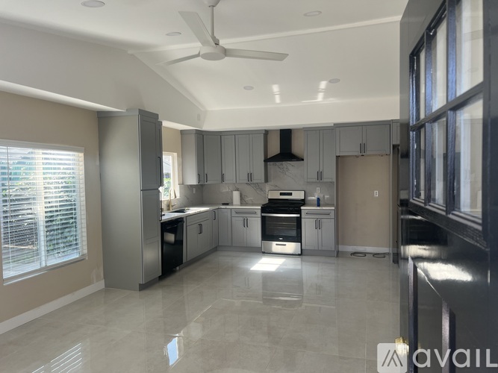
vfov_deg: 53.0
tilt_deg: -4.0
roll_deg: +1.1
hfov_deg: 67.3
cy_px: 186
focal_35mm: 26
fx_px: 374
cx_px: 249
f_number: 1.5
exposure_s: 1/243
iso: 40
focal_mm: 5.7
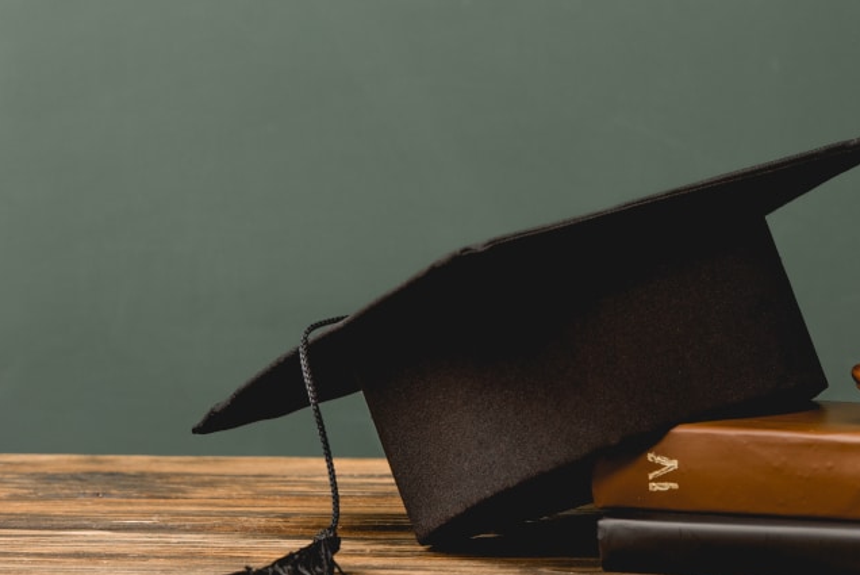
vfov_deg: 4.9
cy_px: 129
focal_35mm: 283
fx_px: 6765
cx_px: 787
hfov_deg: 7.3
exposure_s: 1/200
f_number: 7.1
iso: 125
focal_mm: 150
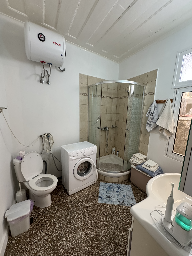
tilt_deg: -9.3
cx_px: 96
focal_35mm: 14
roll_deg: -2.2
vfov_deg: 102.1
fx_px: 104
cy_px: 128
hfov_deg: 85.7
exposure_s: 1/50
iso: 320
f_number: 2.2
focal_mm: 2.22
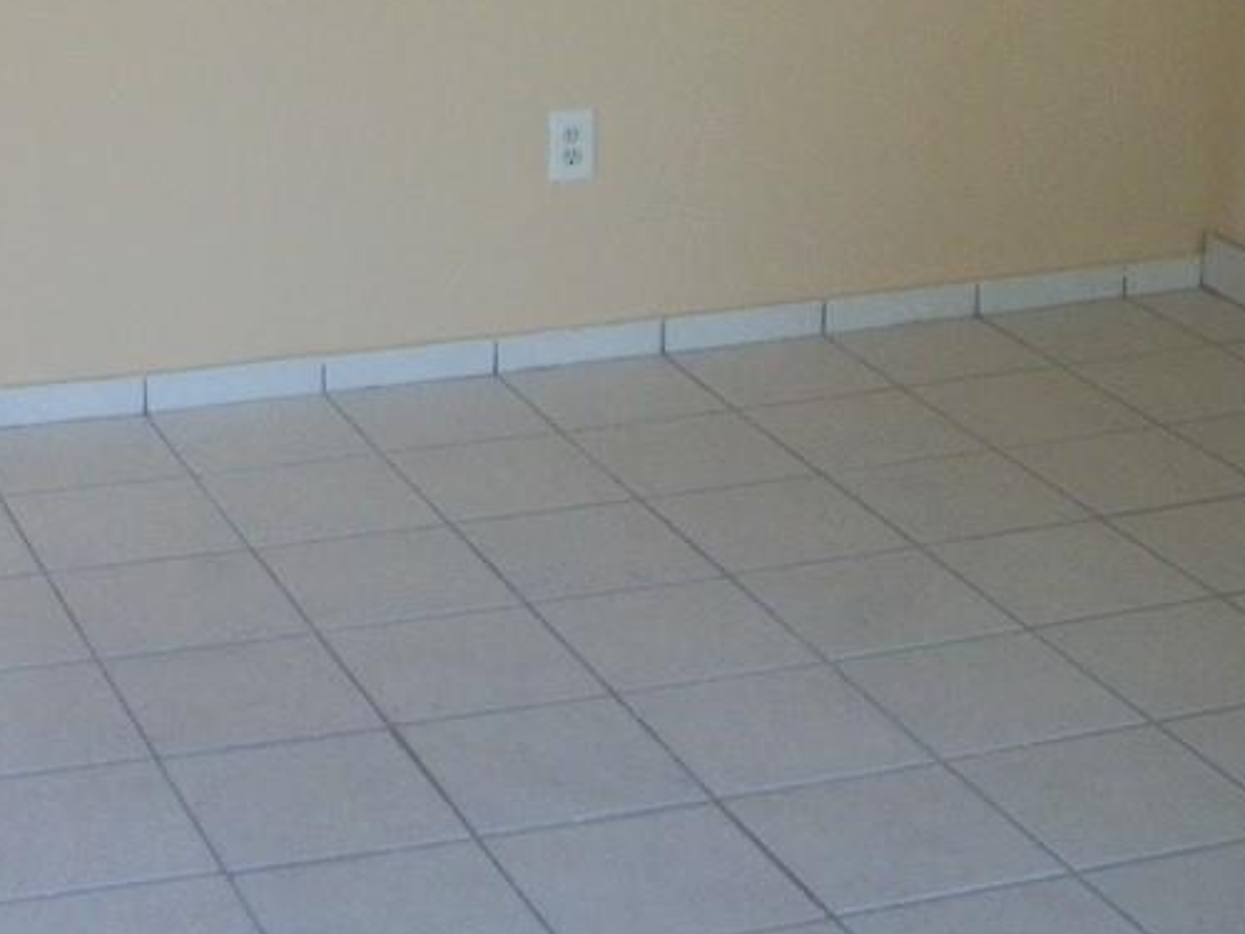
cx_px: 187
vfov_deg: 17.2
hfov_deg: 23.4
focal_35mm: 82
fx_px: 2949
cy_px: -174
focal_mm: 5.7
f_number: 2.9
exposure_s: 1/30
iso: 160
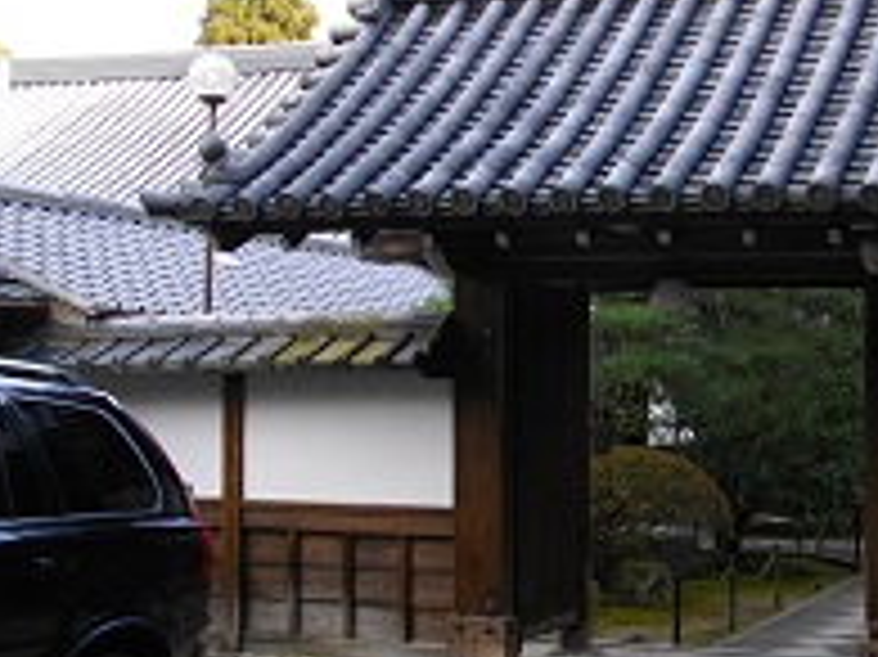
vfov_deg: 22.9
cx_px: 682
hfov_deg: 29.7
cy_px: 302
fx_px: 1622
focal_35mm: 64
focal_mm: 5.7
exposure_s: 1/200
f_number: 2.9
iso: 100
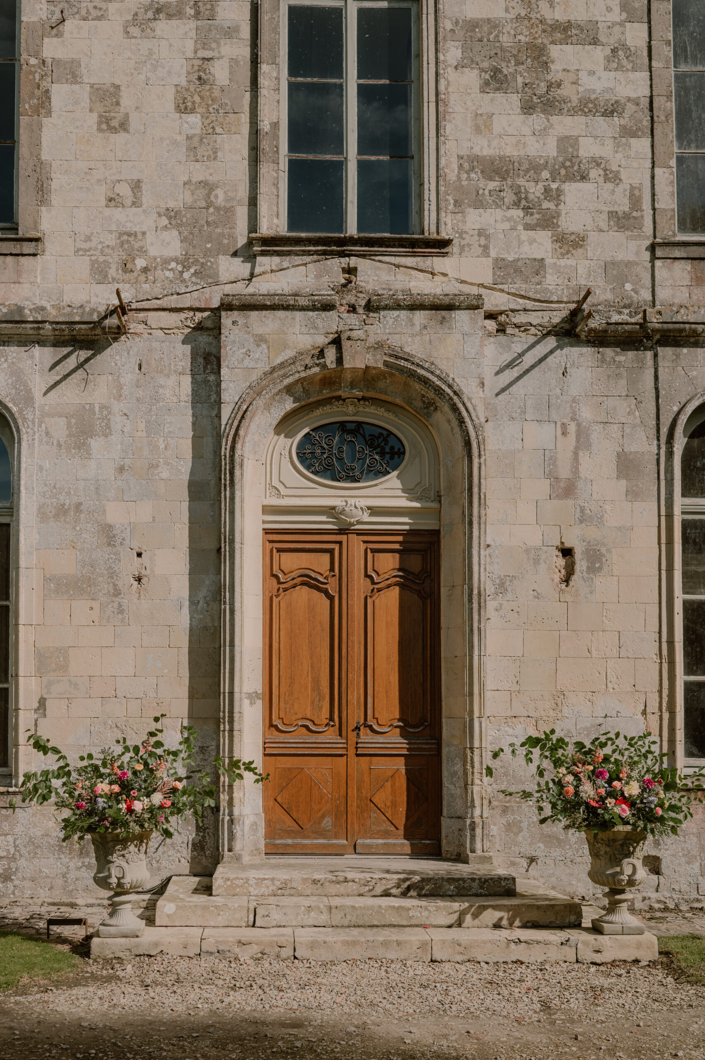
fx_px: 1030
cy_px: 530
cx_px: 352
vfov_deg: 54.5
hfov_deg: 37.8
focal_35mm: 35
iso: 100
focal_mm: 35
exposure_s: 1/1250
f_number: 4
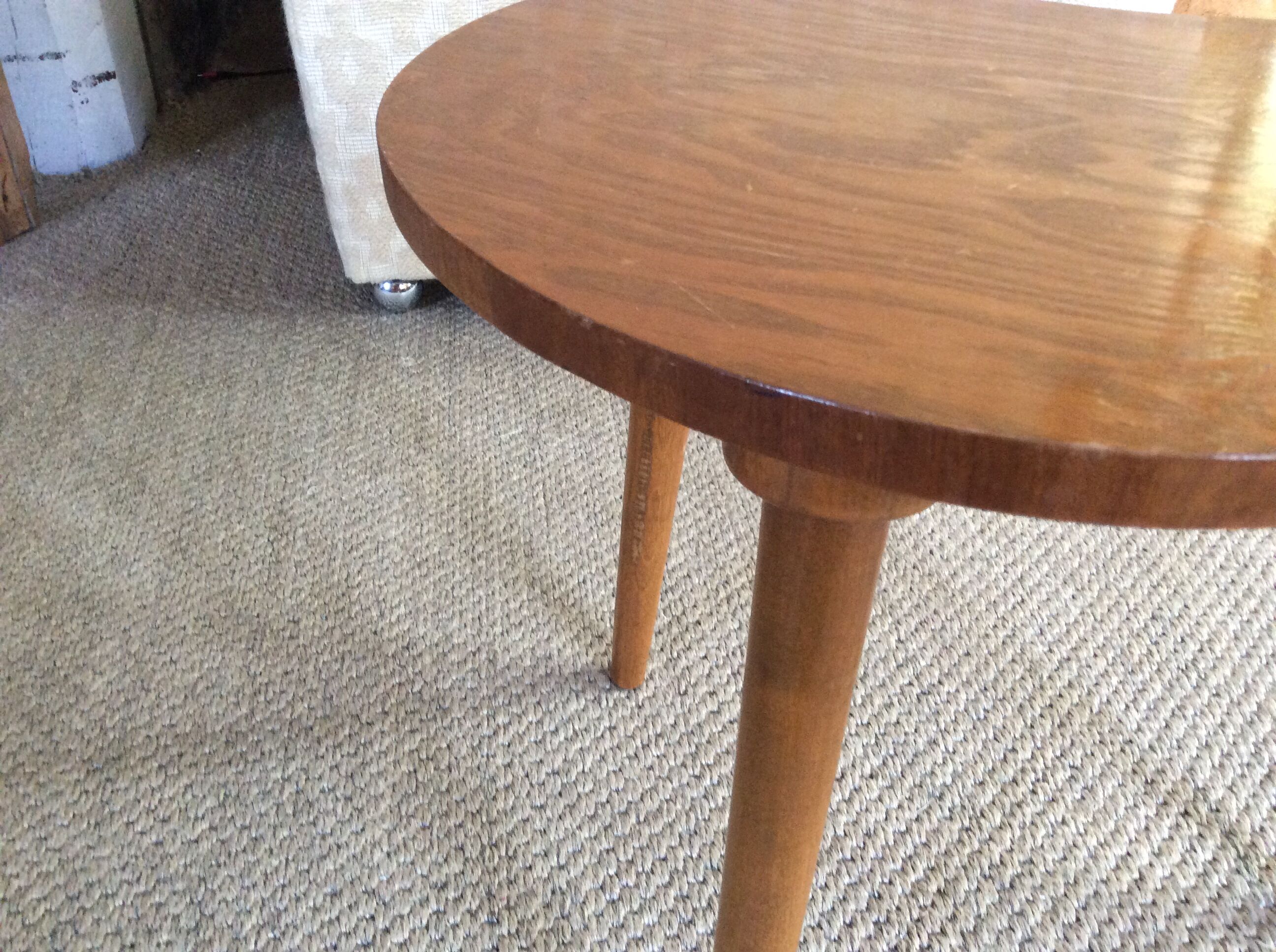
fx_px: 1178
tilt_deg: -37.9
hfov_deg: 56.9
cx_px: 638
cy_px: 476
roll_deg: +0.9
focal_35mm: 32
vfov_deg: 44.1
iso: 200
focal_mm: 3.3
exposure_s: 1/25
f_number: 2.4
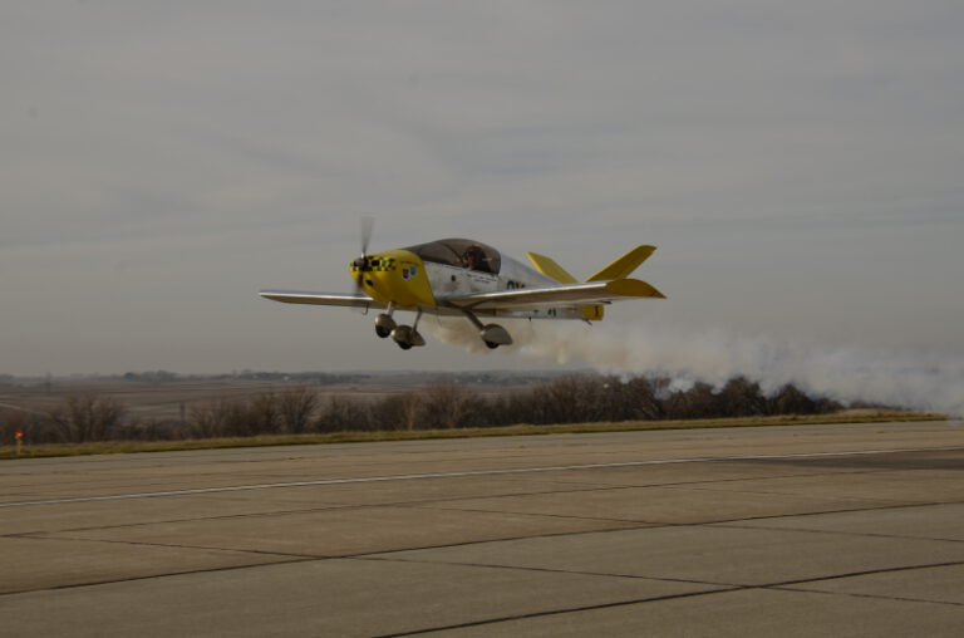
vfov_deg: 14.0
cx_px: 482
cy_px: 319
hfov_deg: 21.0
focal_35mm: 98
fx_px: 2604
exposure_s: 1/640
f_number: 10
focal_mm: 65
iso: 160
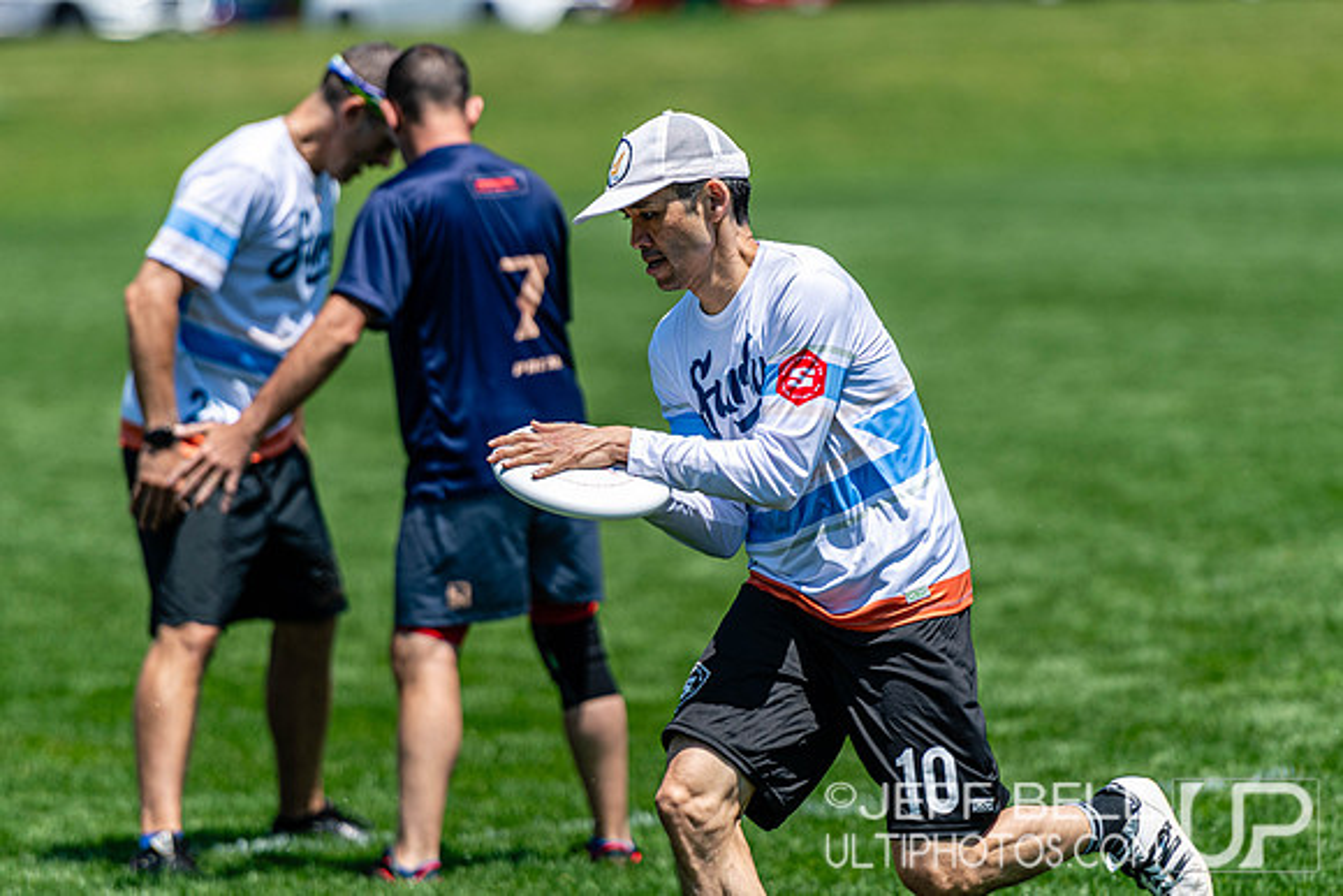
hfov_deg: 6.9
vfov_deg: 4.6
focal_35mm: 300
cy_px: 448
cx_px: 672
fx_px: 11194
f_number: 2.8
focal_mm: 200
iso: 100
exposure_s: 1/2000
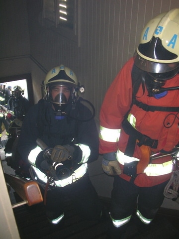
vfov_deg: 52.6
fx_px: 241
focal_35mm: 35
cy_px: 120
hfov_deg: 40.7
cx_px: 90
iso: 50
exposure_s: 1/60.1
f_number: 3
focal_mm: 5.8
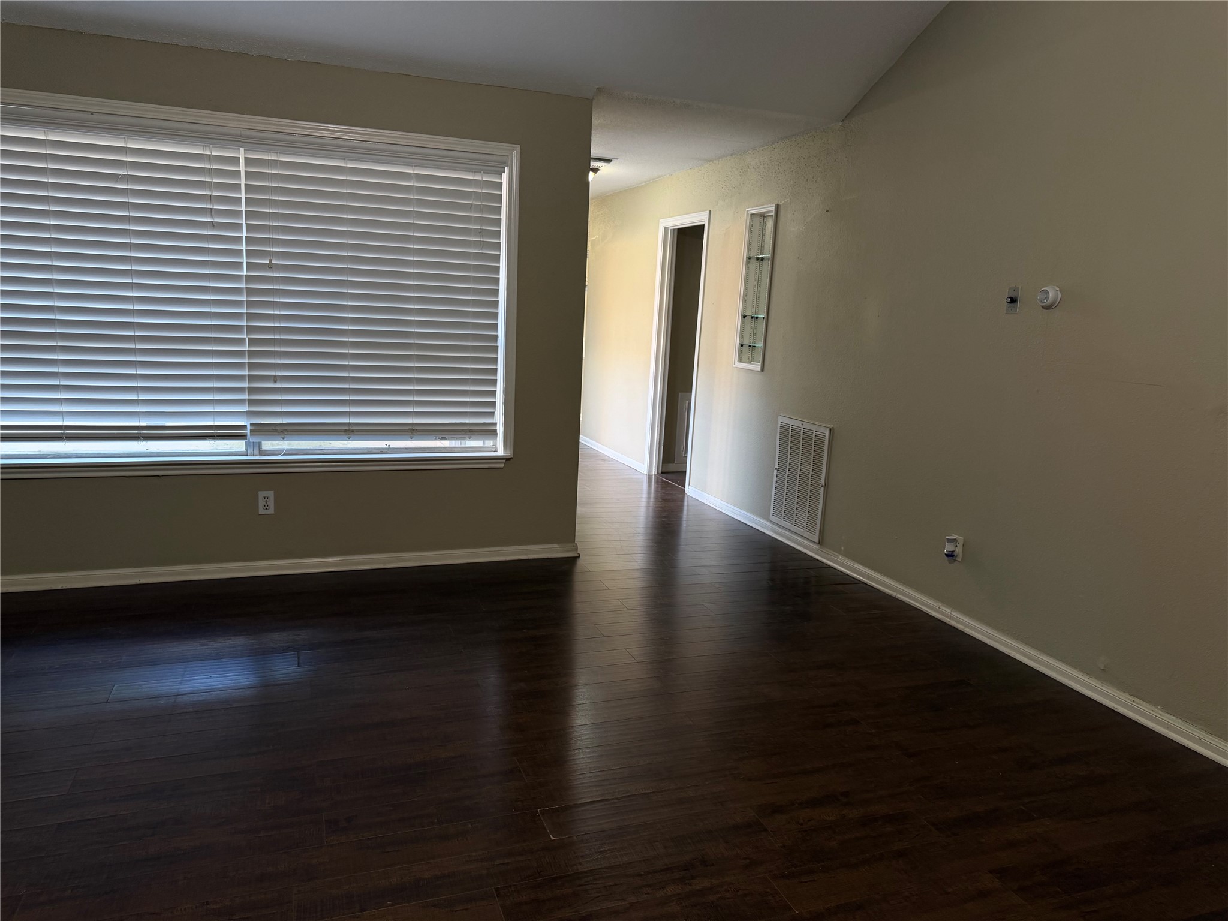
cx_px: 614
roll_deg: -2.5
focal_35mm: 24
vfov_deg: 56.8
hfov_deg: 71.6
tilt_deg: -9.3
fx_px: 851
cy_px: 460
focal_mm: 6.76
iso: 125
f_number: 1.78
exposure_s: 1/60
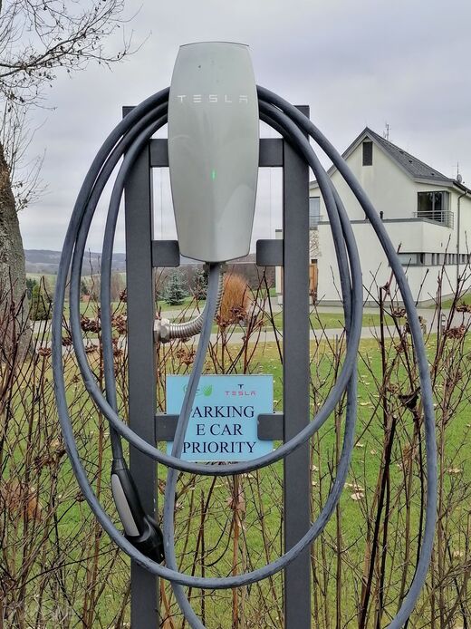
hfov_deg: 34.3
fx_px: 762
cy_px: 314
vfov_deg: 44.8
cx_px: 236
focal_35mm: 42
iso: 50
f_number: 1.8
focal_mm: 5.3
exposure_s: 1/288
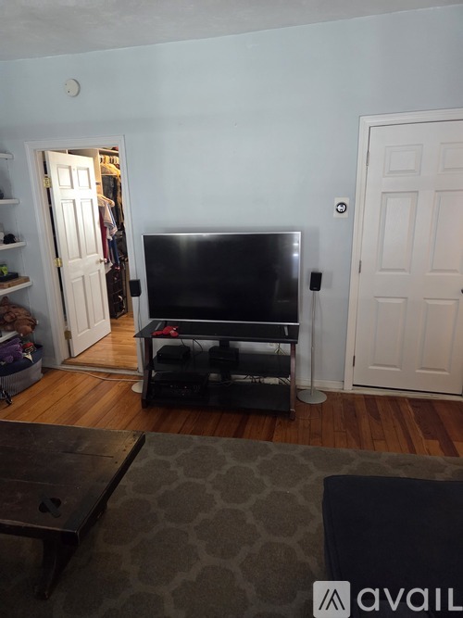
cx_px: 232
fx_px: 410
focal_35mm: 23
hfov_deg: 58.9
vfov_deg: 73.9
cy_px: 309
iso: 1250
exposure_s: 1/120
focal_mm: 5.4
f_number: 1.8
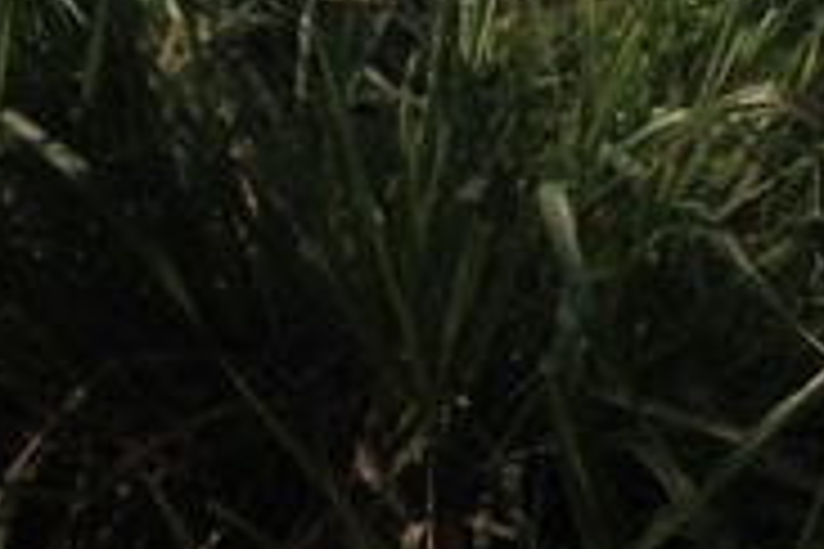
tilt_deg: -0.8
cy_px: -1431
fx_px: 5470
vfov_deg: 5.2
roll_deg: +1.3
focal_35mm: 239
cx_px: -1436
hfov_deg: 7.7
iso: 50
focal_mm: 4.28
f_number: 2.4
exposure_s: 1/3067
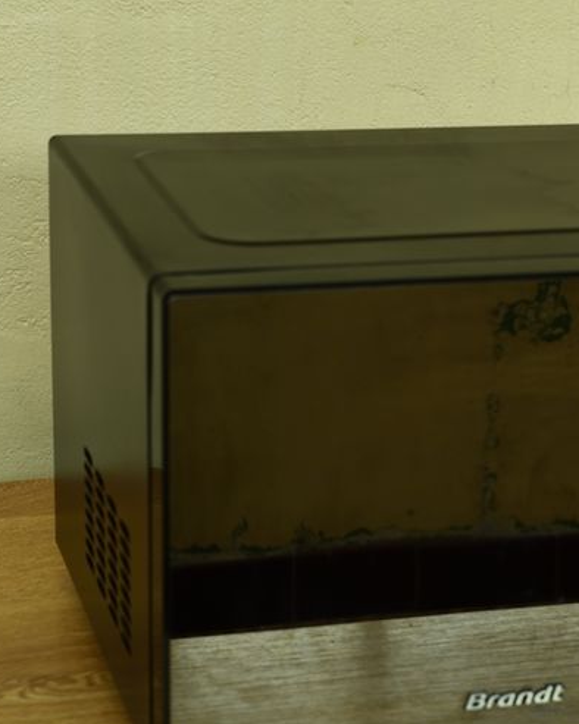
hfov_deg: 15.4
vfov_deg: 19.3
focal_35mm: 99
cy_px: 479
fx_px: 2122
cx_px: 479
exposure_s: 1/200
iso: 640
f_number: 4
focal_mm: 35
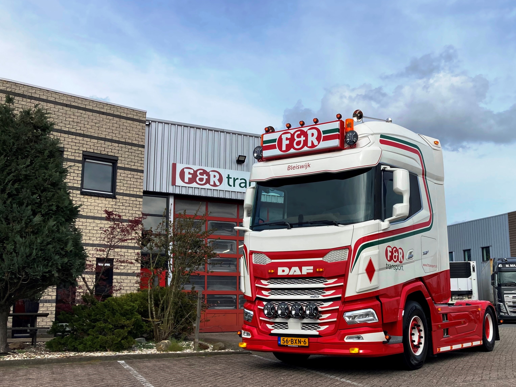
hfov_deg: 63.4
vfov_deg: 49.7
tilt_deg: +7.5
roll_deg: -0.6
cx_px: 258
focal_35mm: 28
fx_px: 417
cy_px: 194
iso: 20
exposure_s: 1/2114
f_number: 1.8
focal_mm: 3.99
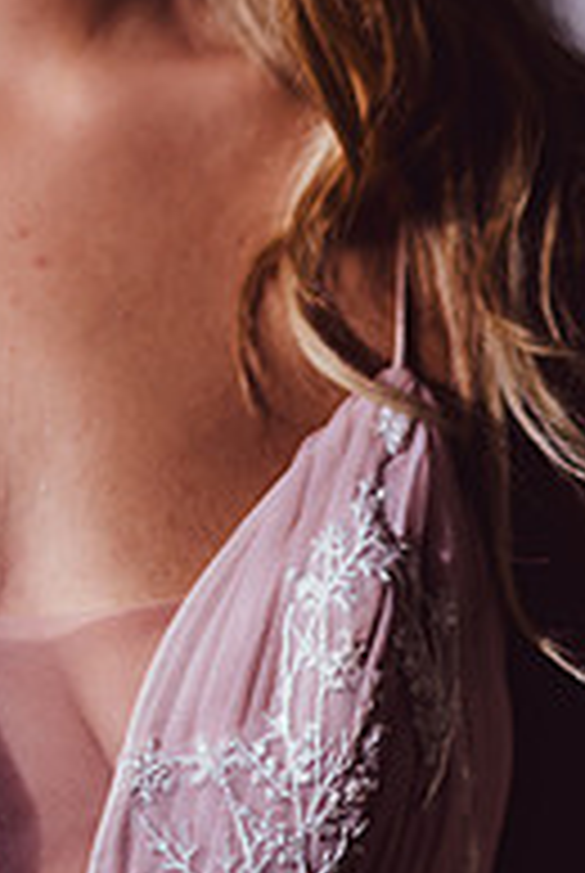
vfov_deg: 8.4
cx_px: -36
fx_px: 5902
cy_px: -9
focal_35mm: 243
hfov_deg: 5.7
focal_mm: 105
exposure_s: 1/200
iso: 100
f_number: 2
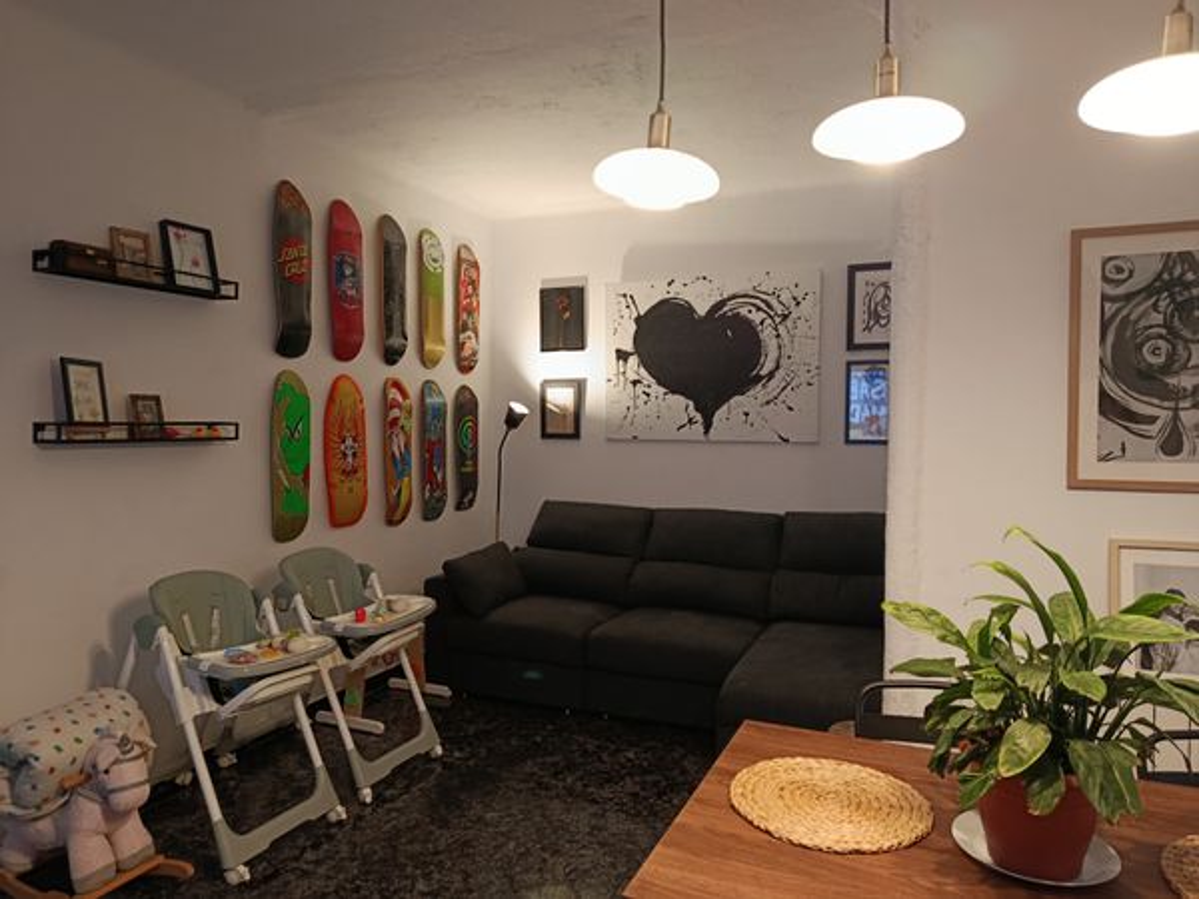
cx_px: 600
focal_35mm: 24
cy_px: 450
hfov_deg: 71.6
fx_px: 831
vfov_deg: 56.8
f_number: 1.7
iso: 969
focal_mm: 5.24
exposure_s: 1/33.3
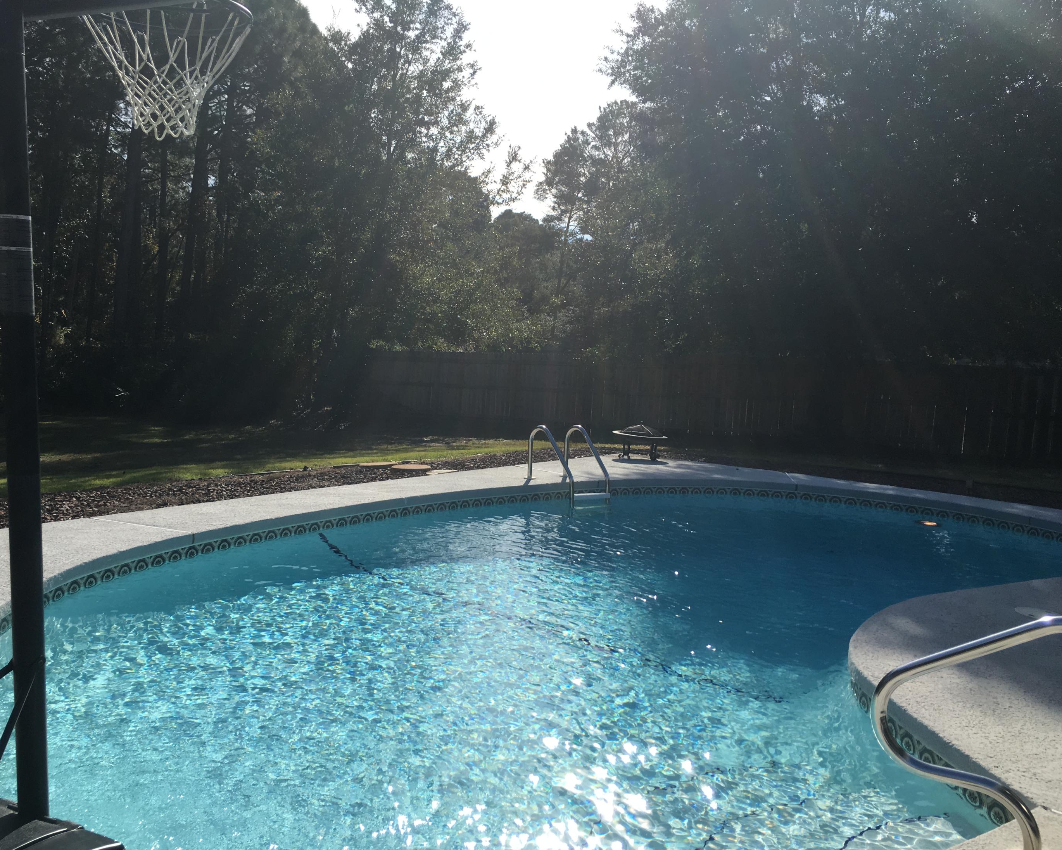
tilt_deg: -4.8
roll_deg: -3.3
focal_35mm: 31
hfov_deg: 57.1
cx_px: 487
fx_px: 974
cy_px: 428
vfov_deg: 47.1
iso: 25
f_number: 2.2
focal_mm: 4.15
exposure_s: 1/1923
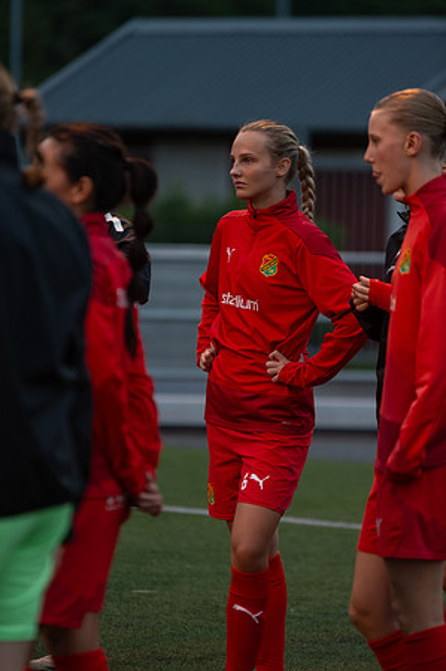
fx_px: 3725
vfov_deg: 10.3
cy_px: 336
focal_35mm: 200
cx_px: 223
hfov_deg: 6.9
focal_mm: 200
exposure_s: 1/200
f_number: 3.2
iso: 1100
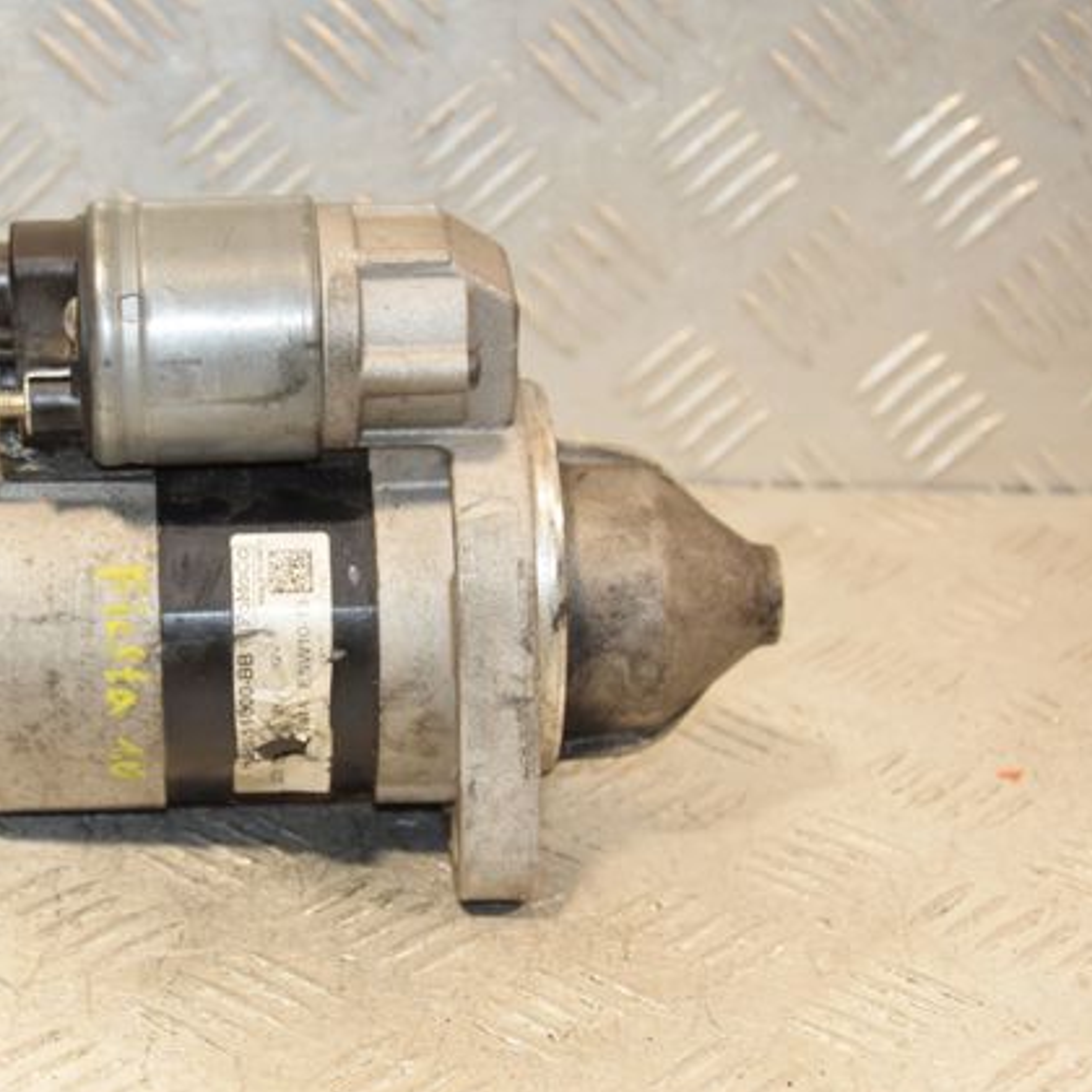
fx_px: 3462
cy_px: 551
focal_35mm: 97
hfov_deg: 17.9
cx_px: 330
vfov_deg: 17.9
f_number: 5.6
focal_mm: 50
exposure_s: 1/200
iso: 1600
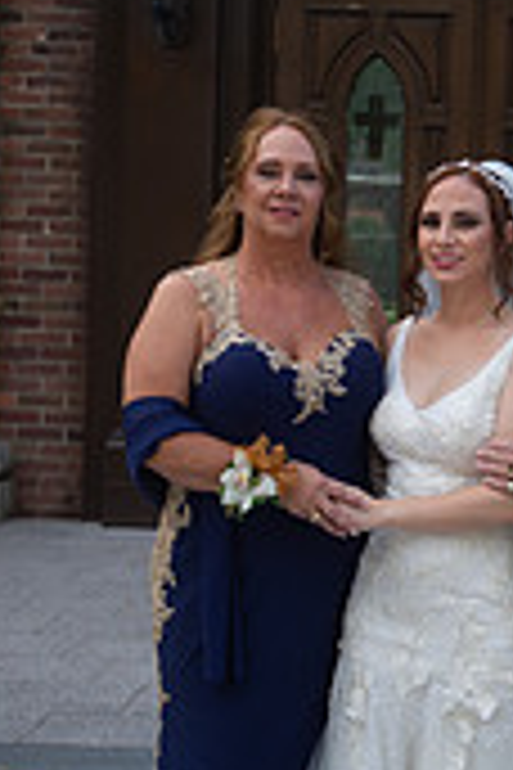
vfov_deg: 22.1
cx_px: 502
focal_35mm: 92
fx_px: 1966
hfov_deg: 14.6
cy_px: 329
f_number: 4
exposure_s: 1/1250
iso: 400
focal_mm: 35
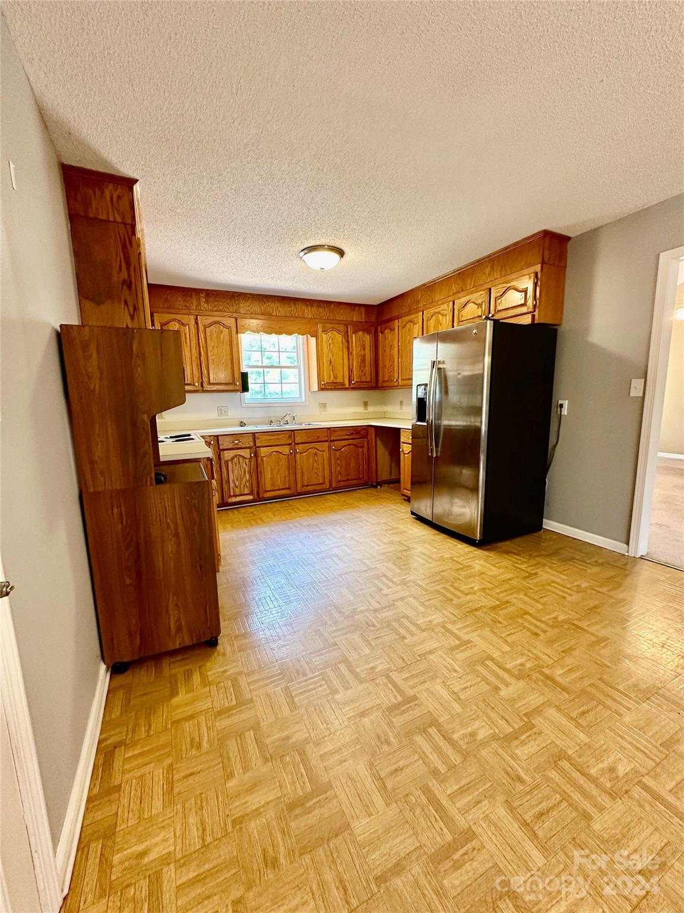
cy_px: 456
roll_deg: +1.2
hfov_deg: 85.7
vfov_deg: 102.1
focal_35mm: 14
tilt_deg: -8.6
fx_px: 369
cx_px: 342
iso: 200
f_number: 2.2
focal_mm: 2.22
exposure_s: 1/60
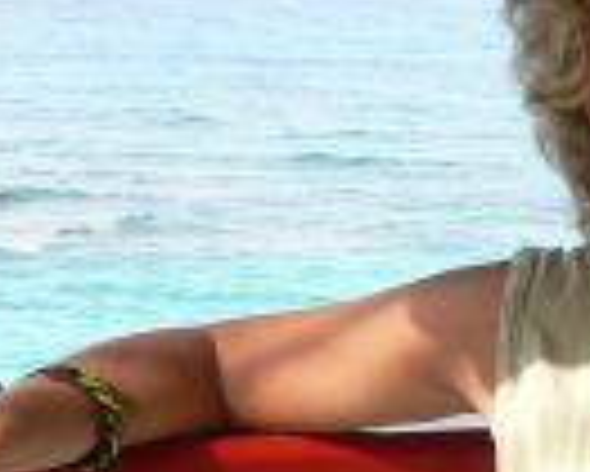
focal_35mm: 148
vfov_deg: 10.4
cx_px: 1074
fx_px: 2586
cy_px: 218
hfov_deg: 12.0
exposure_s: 1/160
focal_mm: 6
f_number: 4
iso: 64
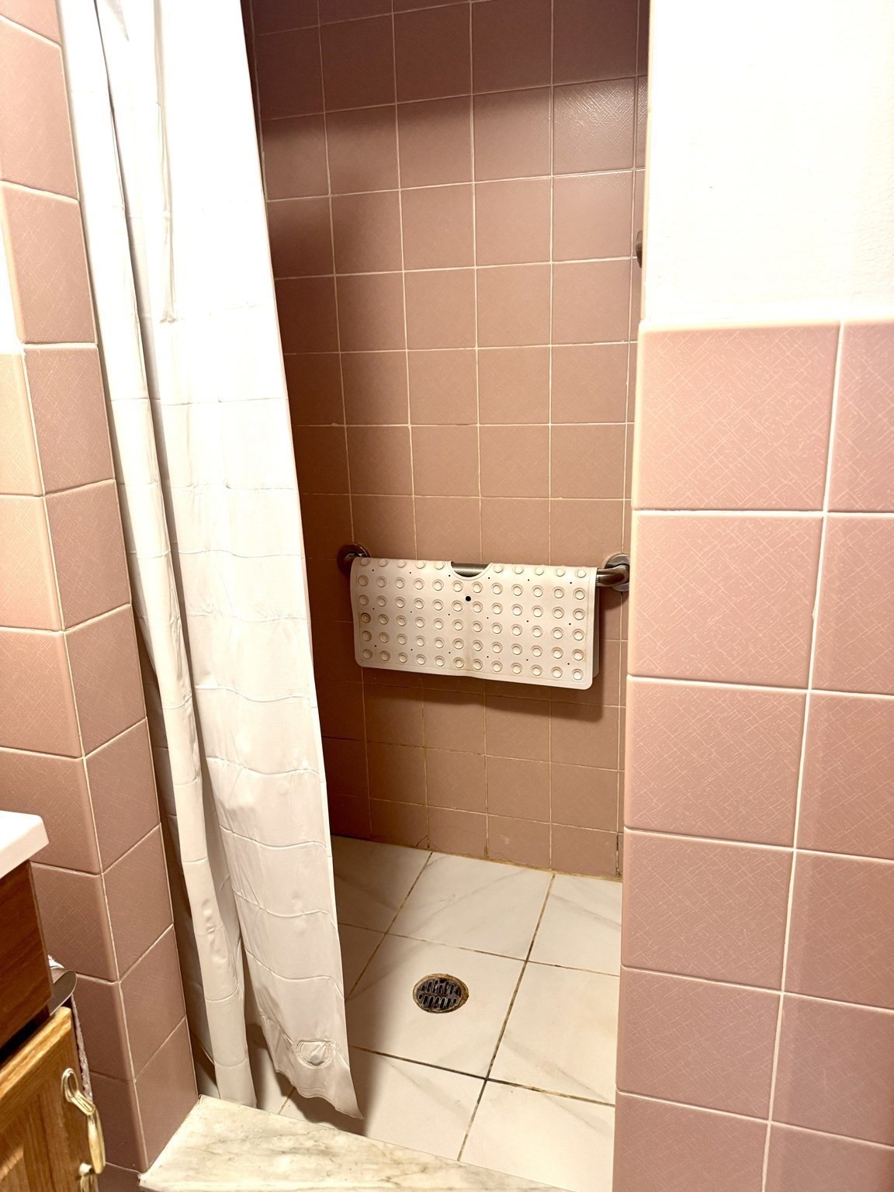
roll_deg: +1.5
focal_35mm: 24
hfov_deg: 56.8
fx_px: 826
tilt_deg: -15.5
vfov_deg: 71.6
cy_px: 596
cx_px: 447
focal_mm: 6.76
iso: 320
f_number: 1.78
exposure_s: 1/60
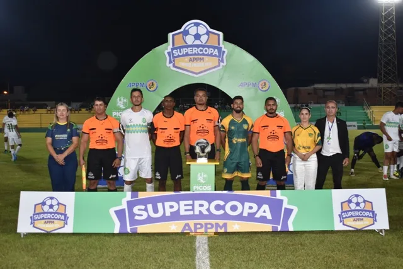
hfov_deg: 42.3
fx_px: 521
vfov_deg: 29.0
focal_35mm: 46
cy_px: 134
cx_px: 202
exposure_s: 1/60
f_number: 5
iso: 1000
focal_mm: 31
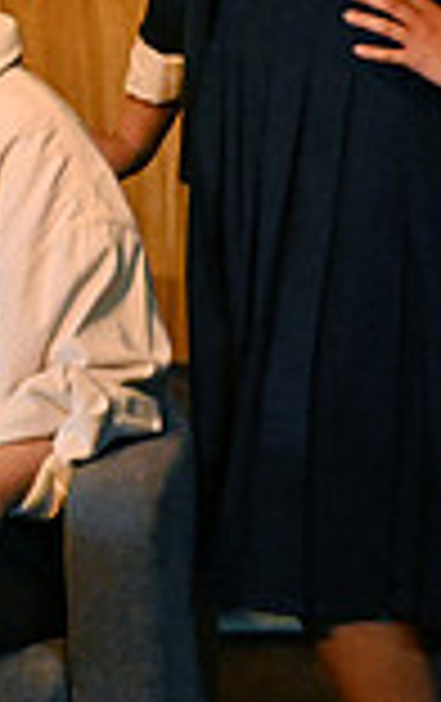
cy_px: 198
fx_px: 26785
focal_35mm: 1398
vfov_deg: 1.5
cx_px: -734
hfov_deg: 0.9
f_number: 6.3
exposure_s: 1/125
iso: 10000
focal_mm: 370
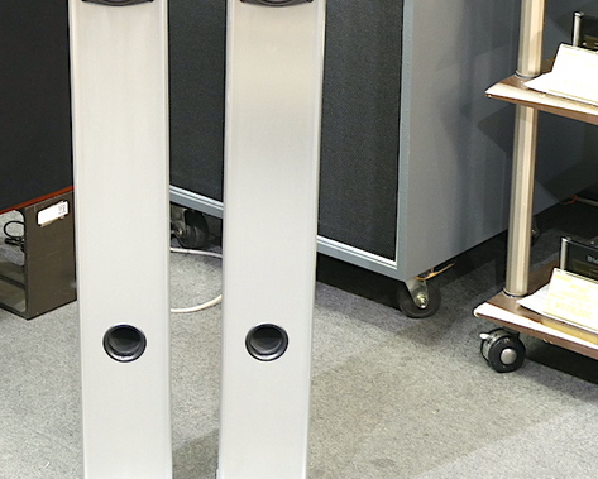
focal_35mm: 99
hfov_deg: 19.3
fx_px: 1753
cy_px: 112
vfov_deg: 15.5
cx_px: 186
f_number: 4.1
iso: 100
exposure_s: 1/1.3
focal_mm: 9
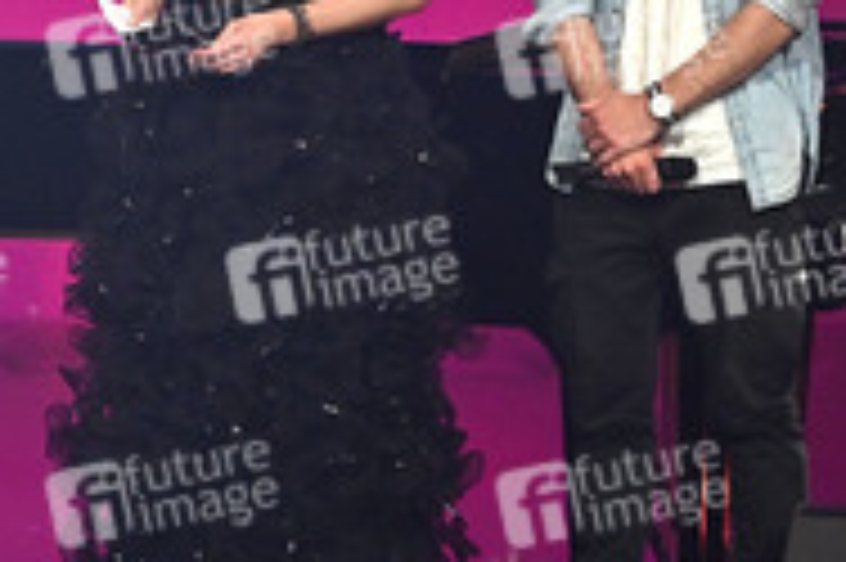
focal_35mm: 395
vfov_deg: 3.5
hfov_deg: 5.2
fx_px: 9274
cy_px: 157
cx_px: 220
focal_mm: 165
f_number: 2.8
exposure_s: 1/400
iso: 1600
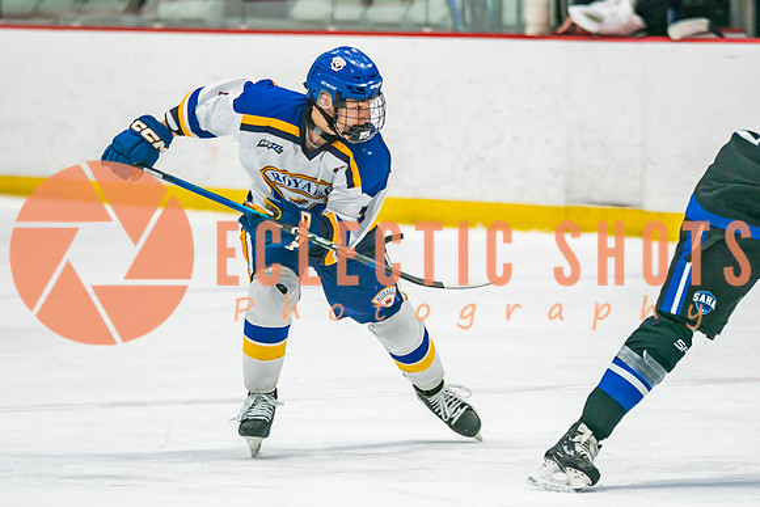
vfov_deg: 3.2
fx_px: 9081
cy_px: 308
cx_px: 456
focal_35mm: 430
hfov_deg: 4.8
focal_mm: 182
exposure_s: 1/640
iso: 500
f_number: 2.8
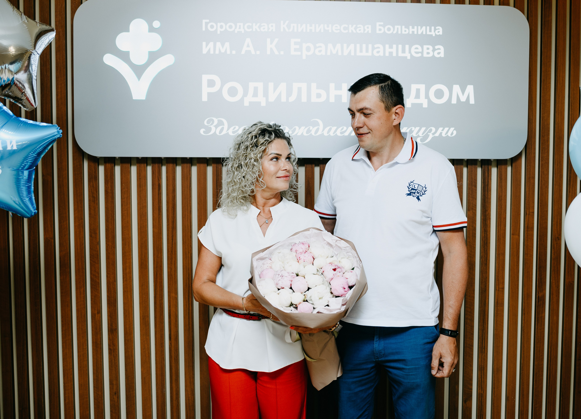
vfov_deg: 34.0
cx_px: 346
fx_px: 686
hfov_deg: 45.7
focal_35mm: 41
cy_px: 189
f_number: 3.2
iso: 125
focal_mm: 35
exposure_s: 1/160
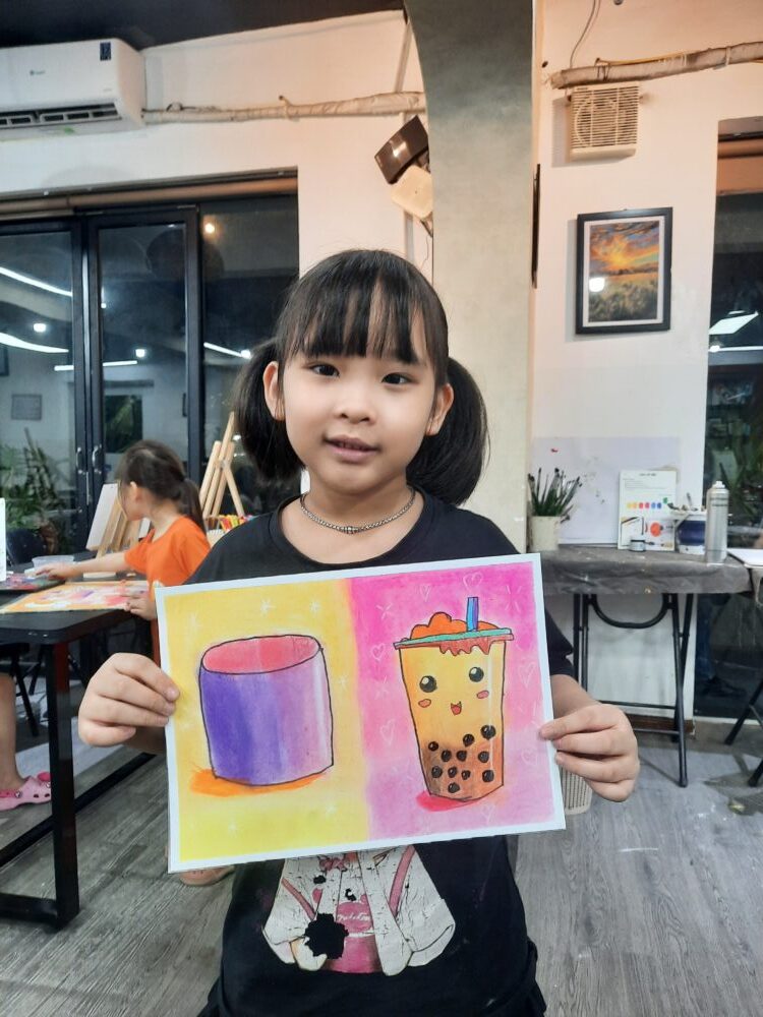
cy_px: 508
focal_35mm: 25
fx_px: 735
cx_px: 382
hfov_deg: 54.9
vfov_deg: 69.4
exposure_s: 1/50
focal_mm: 4.6
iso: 200
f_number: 2
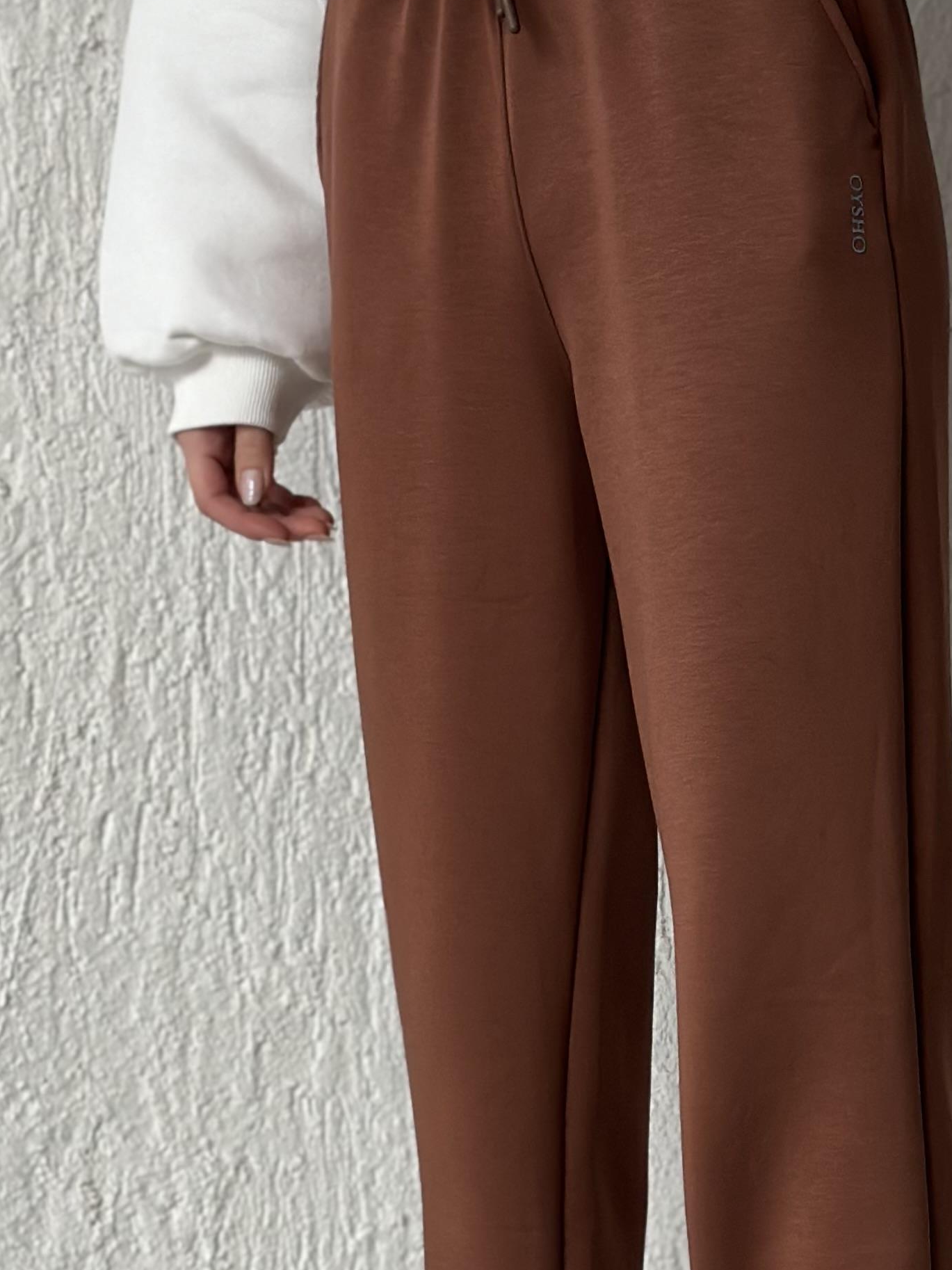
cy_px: 813
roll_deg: +0.9
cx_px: 659
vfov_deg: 18.5
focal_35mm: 106
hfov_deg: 13.9
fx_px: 3888
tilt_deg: +1.3
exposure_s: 1/60
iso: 200
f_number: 1.78
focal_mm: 6.86
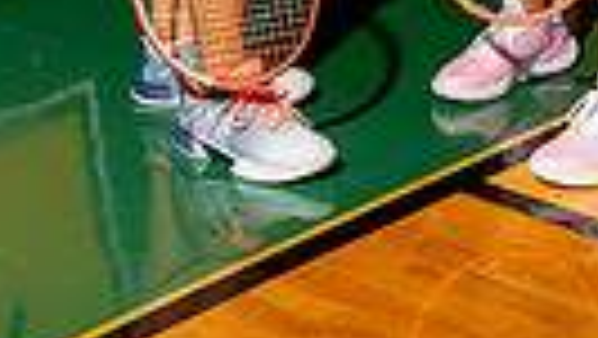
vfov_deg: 6.8
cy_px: -541
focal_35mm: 166
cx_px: 486
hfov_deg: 12.9
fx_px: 2634
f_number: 6.3
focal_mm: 47
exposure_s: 1/250
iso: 100
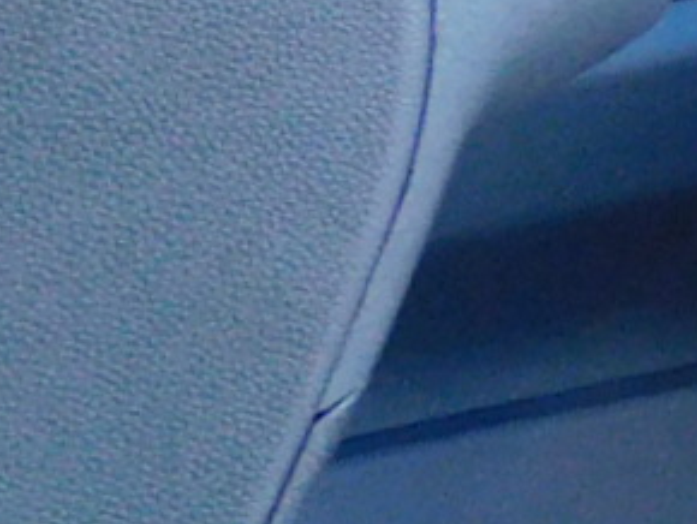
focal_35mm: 188
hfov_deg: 8.5
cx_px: 2230
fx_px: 3789
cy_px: -728
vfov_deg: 7.4
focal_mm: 4.3
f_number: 3.3
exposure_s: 1/30
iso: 200
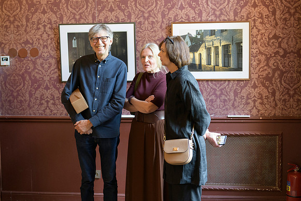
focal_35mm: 59
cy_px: 97
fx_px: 491
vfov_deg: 23.1
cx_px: 146
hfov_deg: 34.1
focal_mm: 48
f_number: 3.5
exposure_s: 1/100
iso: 2200
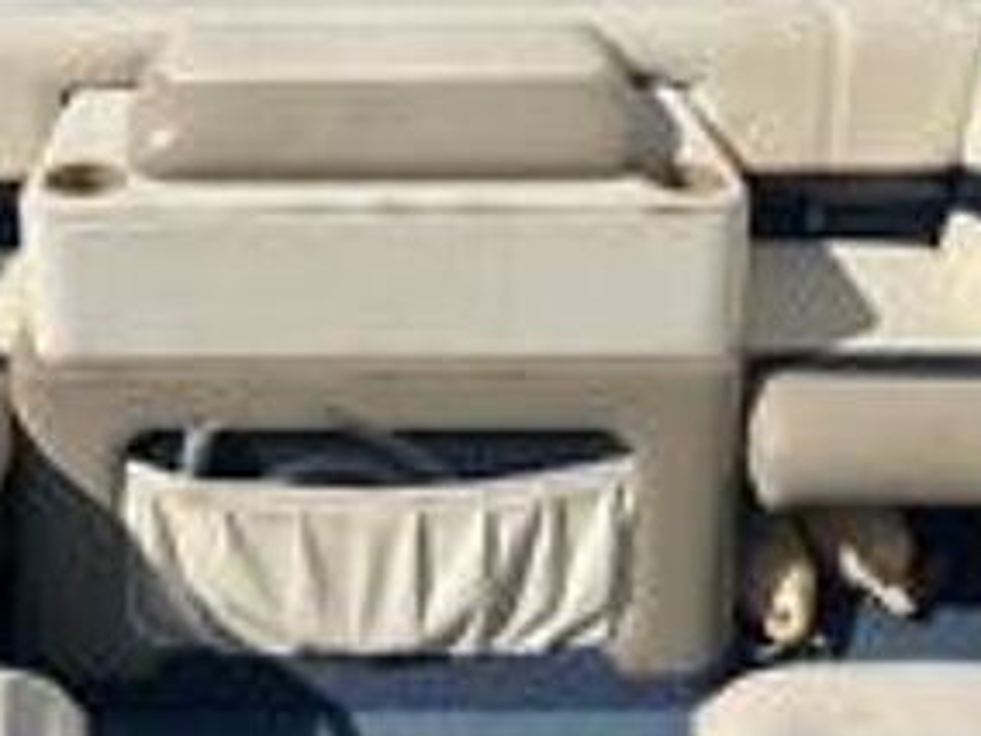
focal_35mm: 44
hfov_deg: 42.6
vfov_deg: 32.9
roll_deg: +1.0
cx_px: 359
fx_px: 1247
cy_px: 339
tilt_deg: -32.8
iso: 50
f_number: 1.6
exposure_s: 1/7353
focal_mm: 5.1
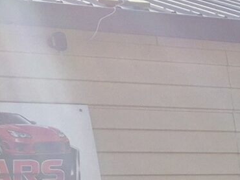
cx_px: 621
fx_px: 1103
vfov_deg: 8.0
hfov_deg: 10.3
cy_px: 543
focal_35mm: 159
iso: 80
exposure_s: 1/4944
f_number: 1.8
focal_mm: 5.4
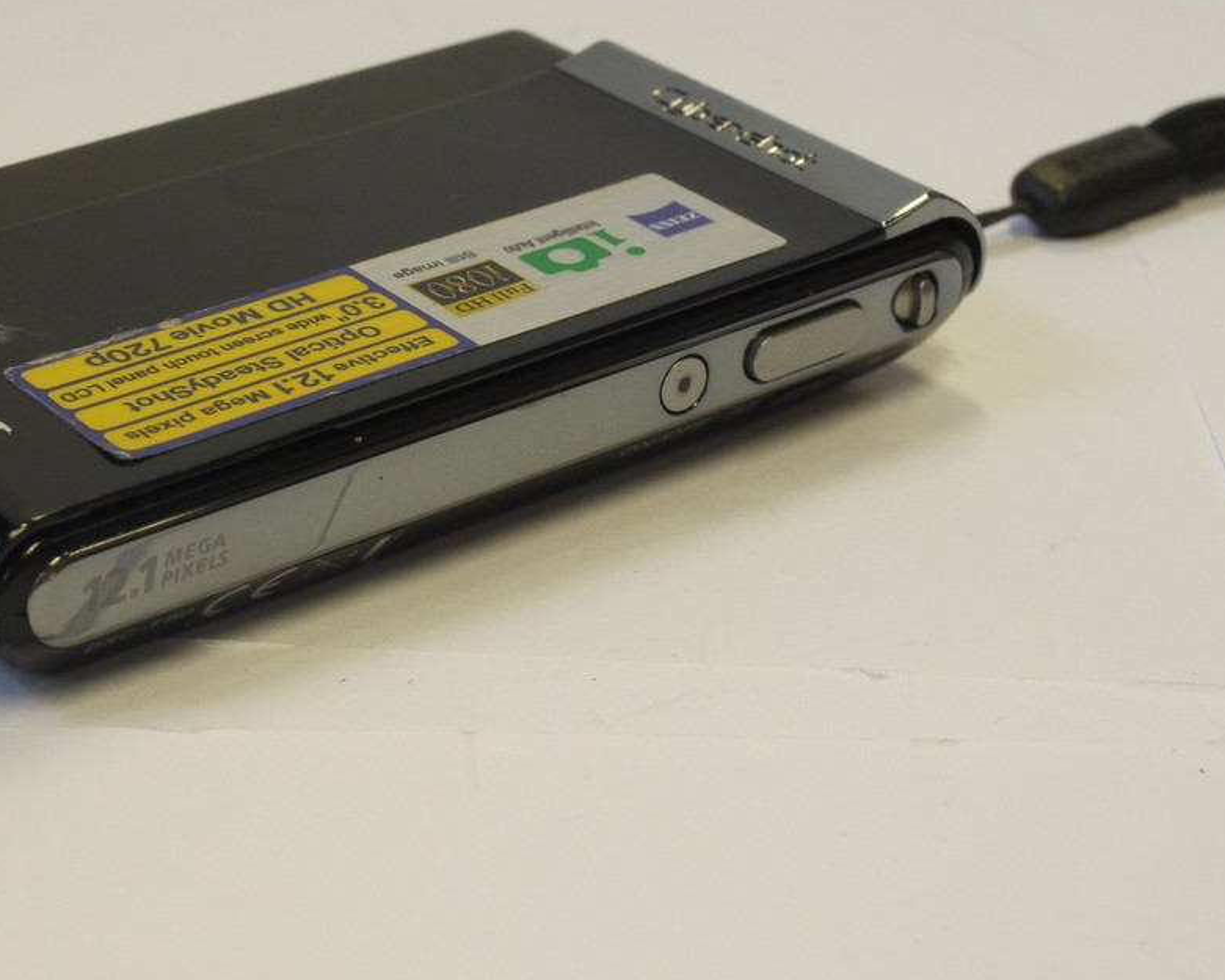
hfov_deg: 21.2
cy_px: 386
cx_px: 383
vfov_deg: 17.1
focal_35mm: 90
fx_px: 3263
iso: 400
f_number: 10
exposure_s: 1/20
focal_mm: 30
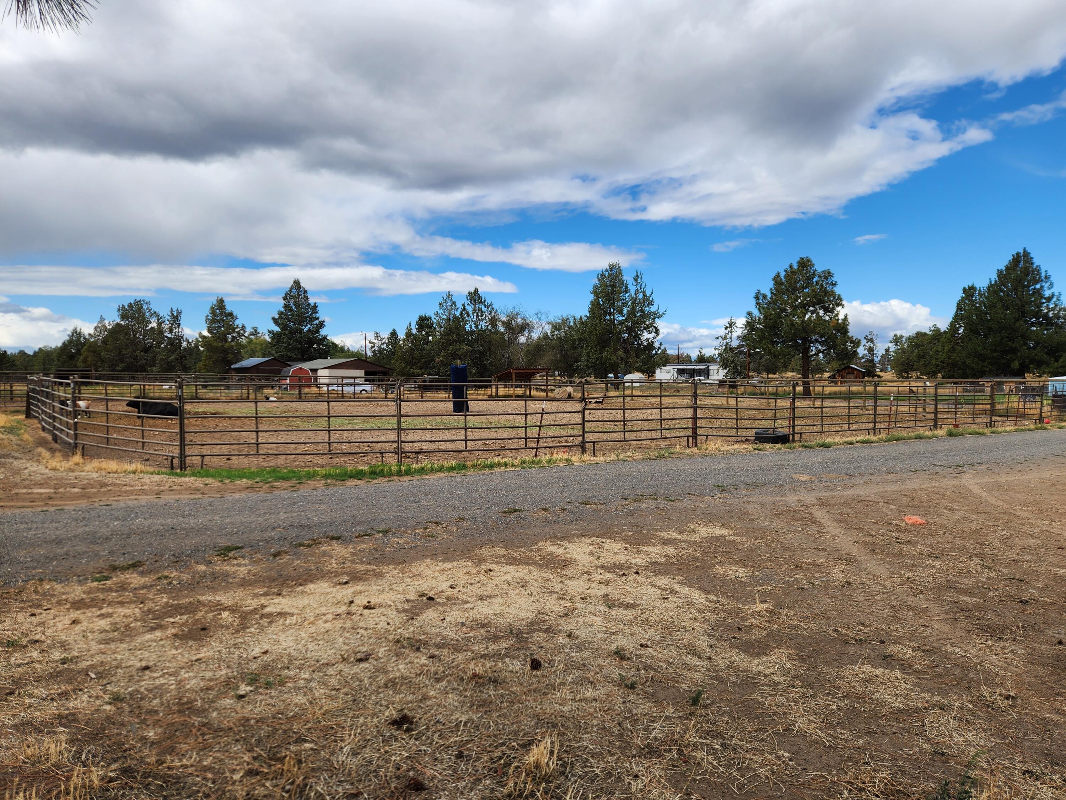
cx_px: 533
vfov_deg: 58.9
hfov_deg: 73.9
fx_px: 708
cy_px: 400
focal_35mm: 23
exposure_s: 1/2077
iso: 20
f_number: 1.8
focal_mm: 5.4
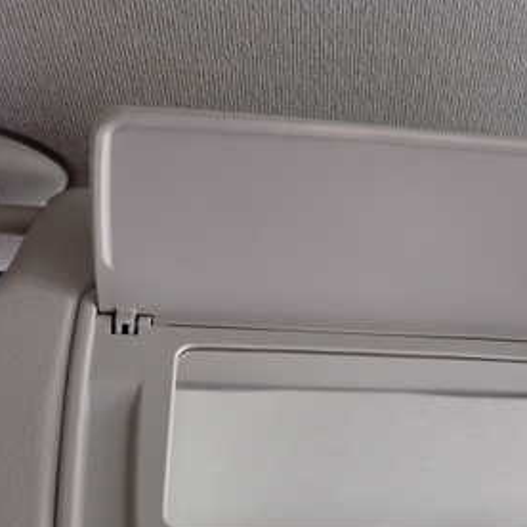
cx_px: 382
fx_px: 827
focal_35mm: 48
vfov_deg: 35.3
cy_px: 306
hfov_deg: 34.7
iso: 320
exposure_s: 1/30
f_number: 2
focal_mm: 4.5
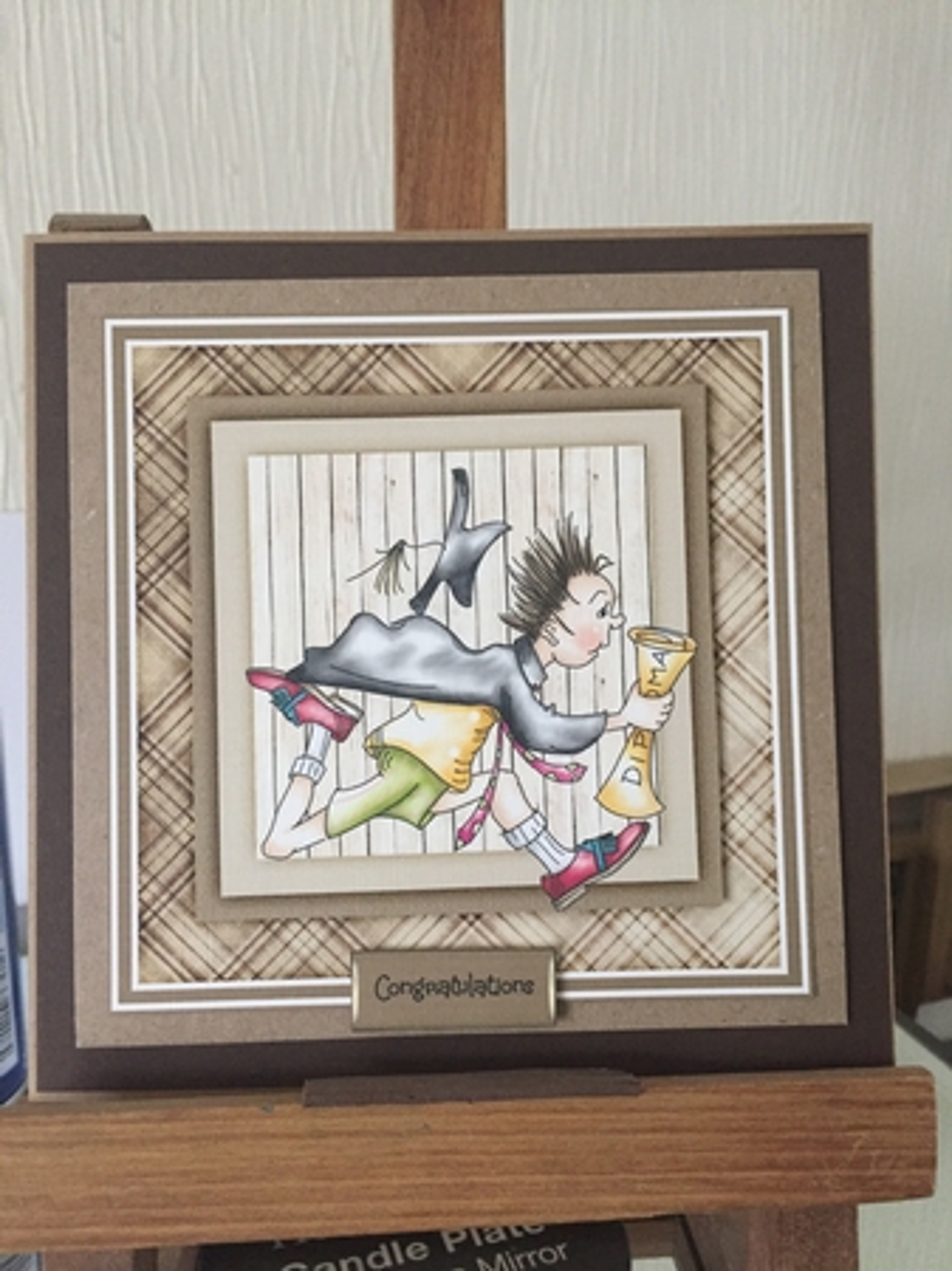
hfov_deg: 48.2
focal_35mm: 29
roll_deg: -0.5
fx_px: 1064
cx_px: 476
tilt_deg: -11.0
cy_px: 636
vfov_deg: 61.7
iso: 250
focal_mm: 4.15
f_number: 2.2
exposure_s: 1/33
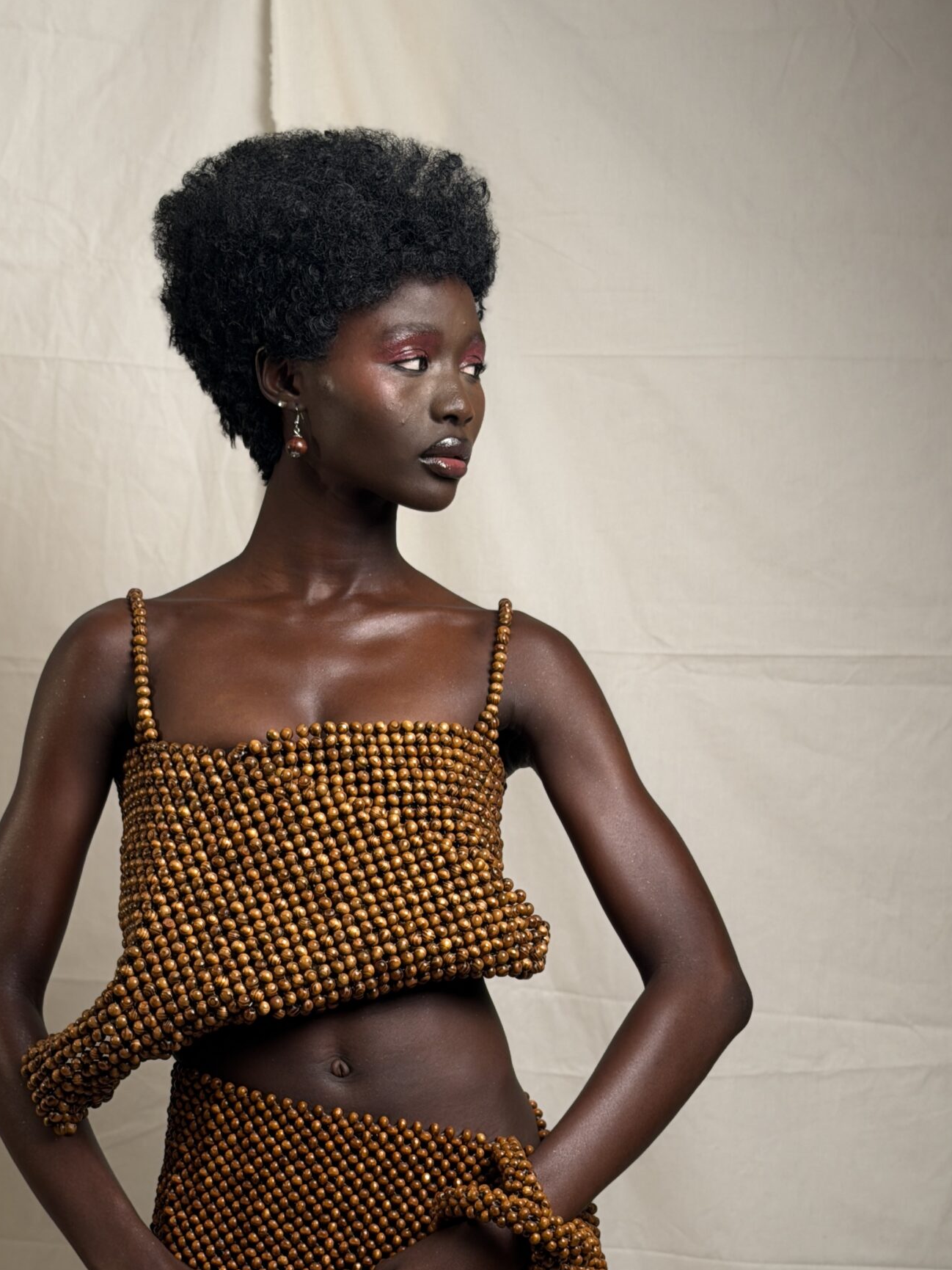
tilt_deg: -2.1
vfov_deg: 27.3
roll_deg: +0.3
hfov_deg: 20.7
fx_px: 2604
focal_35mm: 71
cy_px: 817
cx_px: 394
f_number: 1.78
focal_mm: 6.76
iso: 80
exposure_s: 1/47
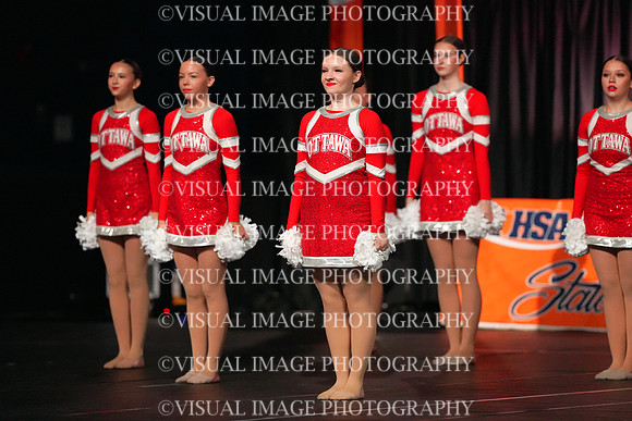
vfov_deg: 4.6
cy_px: 210
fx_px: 5268
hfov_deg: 6.9
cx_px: 316
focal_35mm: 300
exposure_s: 1/1250
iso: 16000
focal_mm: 300
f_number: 3.5
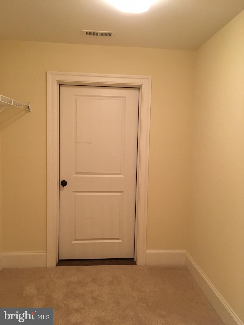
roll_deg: -3.2
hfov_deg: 48.2
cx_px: 122
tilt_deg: -7.0
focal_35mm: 29
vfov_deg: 61.7
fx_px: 273
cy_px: 162
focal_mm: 4.15
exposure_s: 1/30
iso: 125
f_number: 2.2
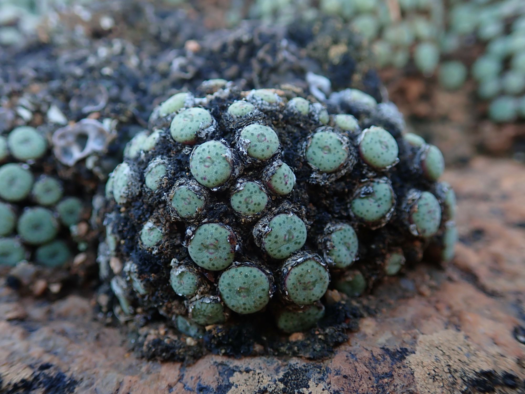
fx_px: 485
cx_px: 262
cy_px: 197
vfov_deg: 44.2
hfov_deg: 56.8
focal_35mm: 32
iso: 160
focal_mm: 5.87
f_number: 2.4
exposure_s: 1/125
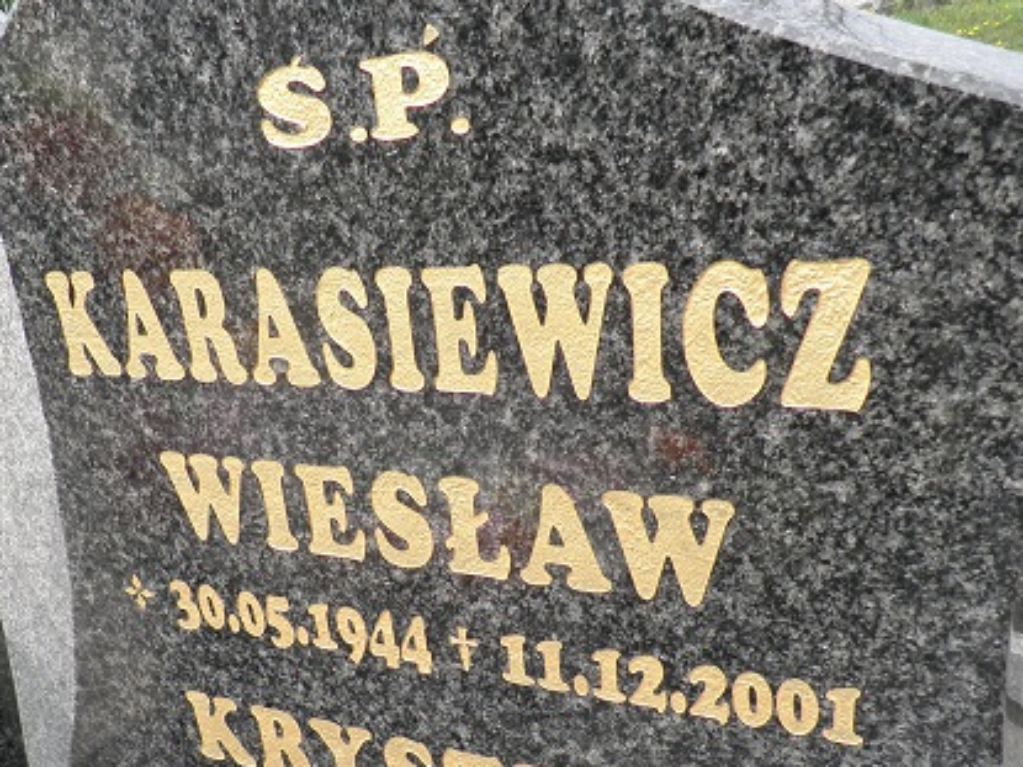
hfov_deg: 49.8
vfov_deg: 37.8
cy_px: 560
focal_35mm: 37
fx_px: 1093
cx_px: 402
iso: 64
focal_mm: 4.3
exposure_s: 1/400
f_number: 3.3
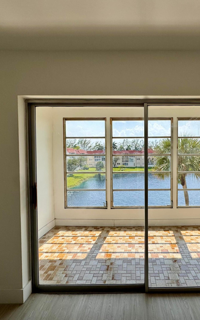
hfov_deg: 58.3
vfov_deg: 85.1
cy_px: 161
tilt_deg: -1.4
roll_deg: +0.3
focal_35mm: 20
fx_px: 174
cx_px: 134
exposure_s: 1/1536
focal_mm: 2.22
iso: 50
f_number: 2.2
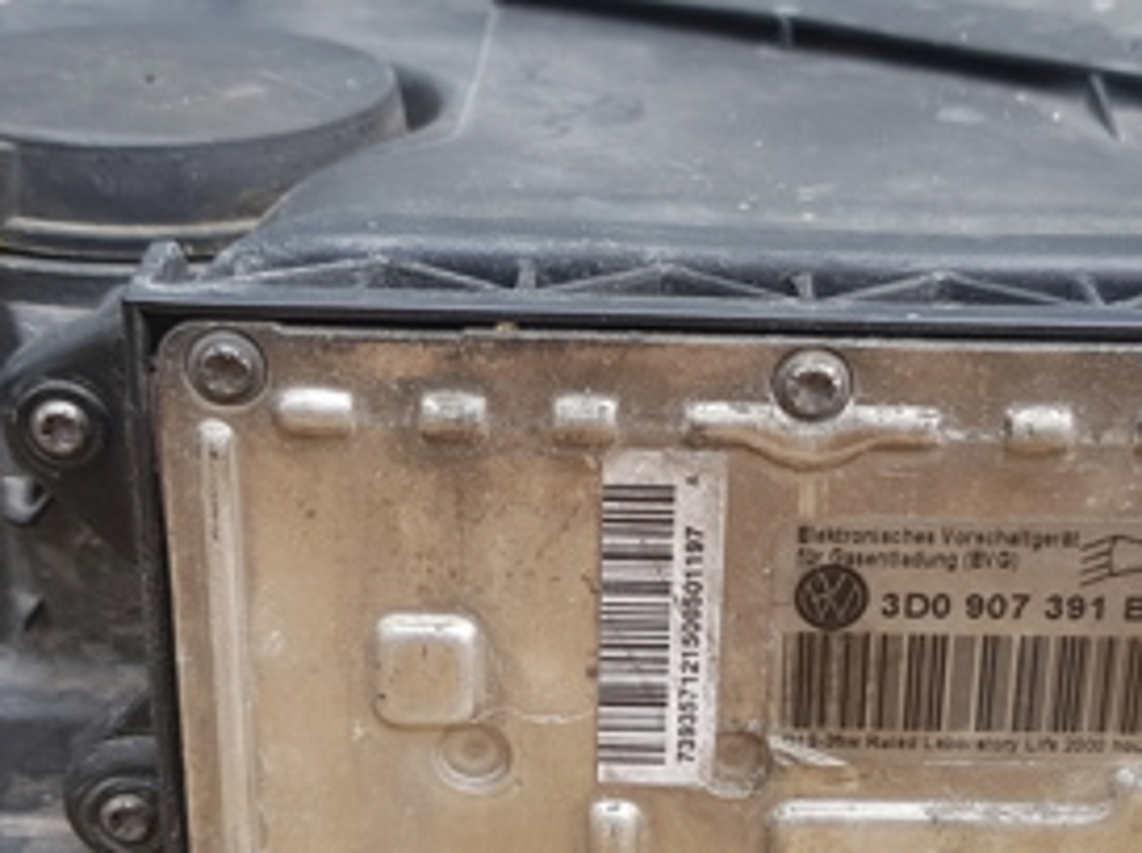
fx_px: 2010
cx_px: 699
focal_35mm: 61
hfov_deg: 31.6
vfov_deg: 23.7
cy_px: 646
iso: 40
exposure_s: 1/160
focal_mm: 4.2
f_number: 1.7
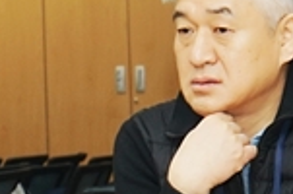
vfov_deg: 4.6
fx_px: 2428
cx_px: -196
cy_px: 55
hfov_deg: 6.8
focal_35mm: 299
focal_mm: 45
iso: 320
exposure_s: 1/60
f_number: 7.1
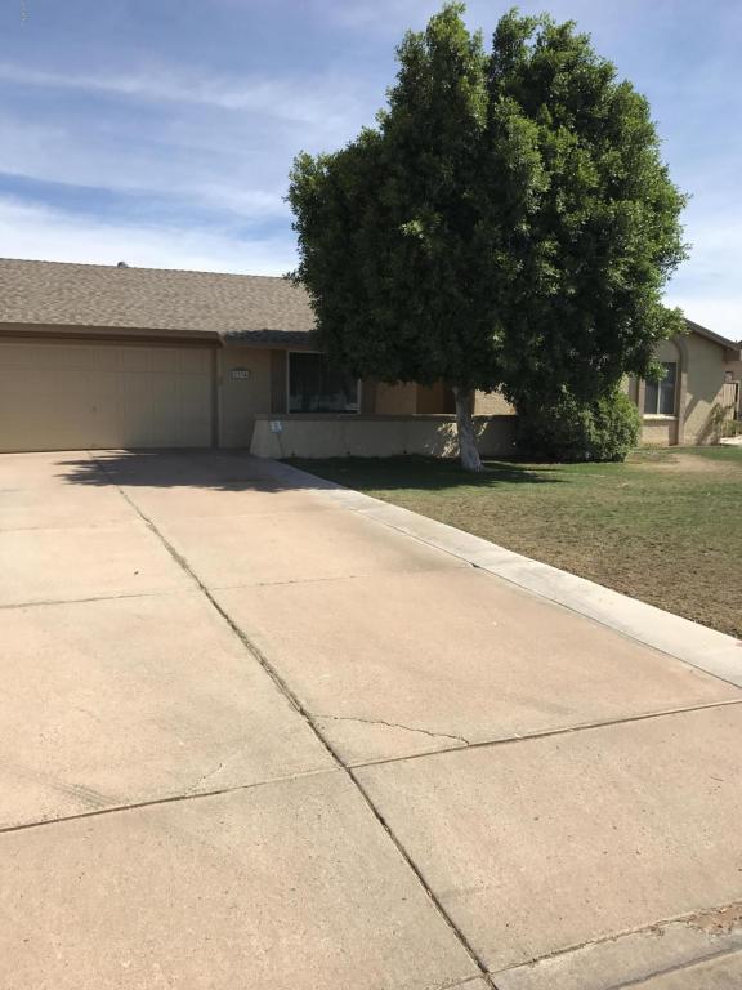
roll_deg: -1.9
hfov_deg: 49.7
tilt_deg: -8.4
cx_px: 371
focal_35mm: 28
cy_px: 495
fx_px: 800
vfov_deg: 63.4
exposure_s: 1/2660
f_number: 1.8
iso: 20
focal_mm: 3.99
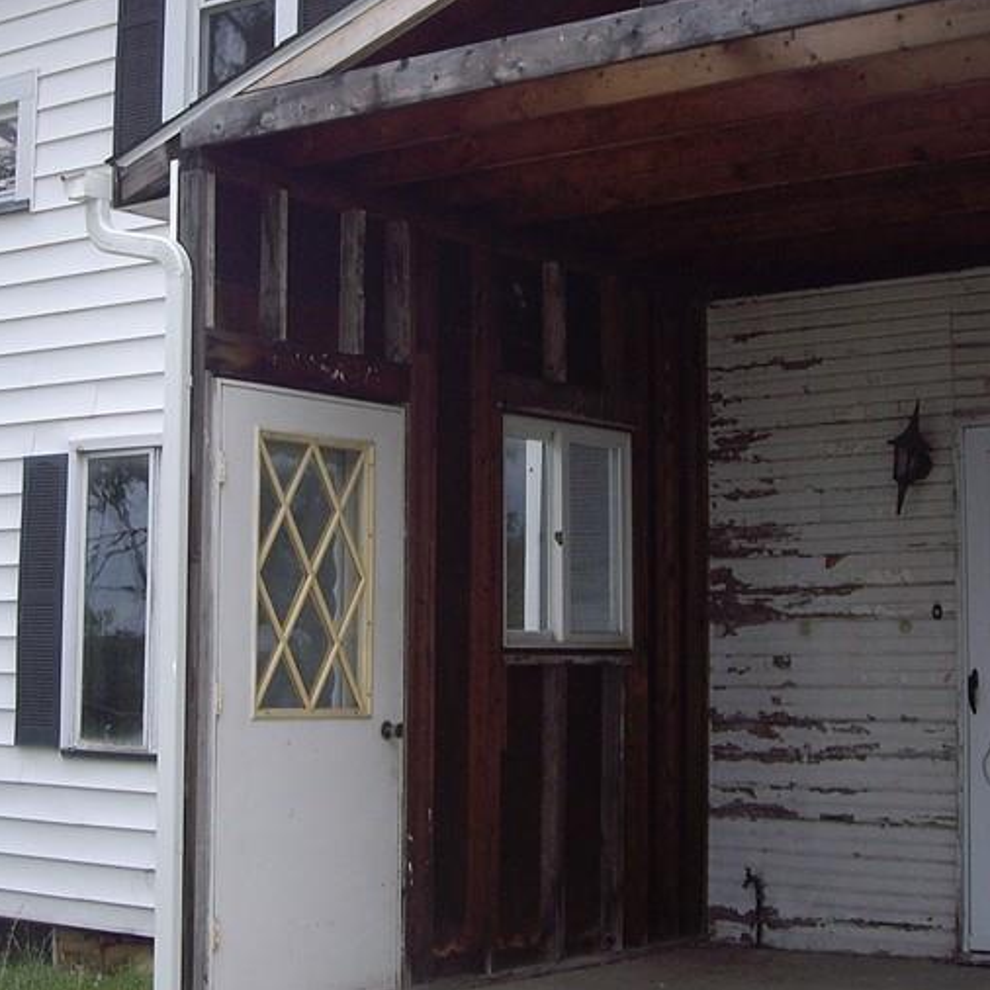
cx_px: 366
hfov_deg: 25.3
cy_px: 307
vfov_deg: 25.2
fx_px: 2200
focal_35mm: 68
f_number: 4.3
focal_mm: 6.2
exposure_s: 1/250
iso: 100
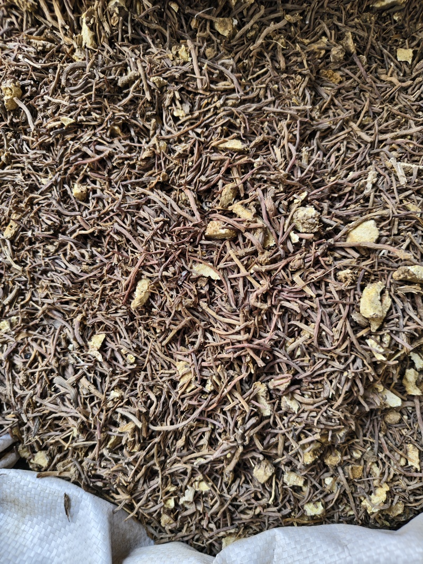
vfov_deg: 73.9
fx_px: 375
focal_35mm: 23
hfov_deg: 58.9
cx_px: 212
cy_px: 282
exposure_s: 1/109
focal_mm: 5.56
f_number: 1.88
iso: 71
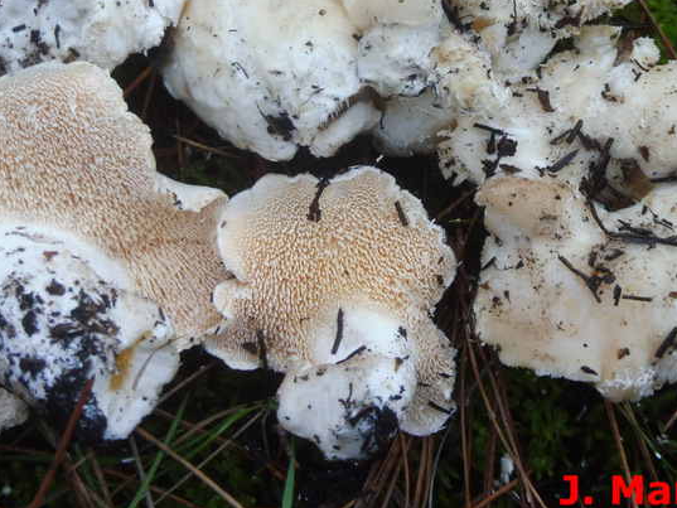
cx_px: 277
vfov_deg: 19.3
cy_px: 142
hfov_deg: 25.6
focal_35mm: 76
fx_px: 1487
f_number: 4.4
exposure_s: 1/13
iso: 100
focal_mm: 9
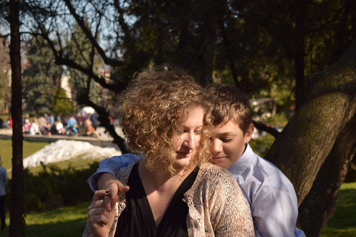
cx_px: 214
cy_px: 130
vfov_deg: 13.1
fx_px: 1034
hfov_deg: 19.5
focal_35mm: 105
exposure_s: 1/400
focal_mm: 55
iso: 100
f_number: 5.6
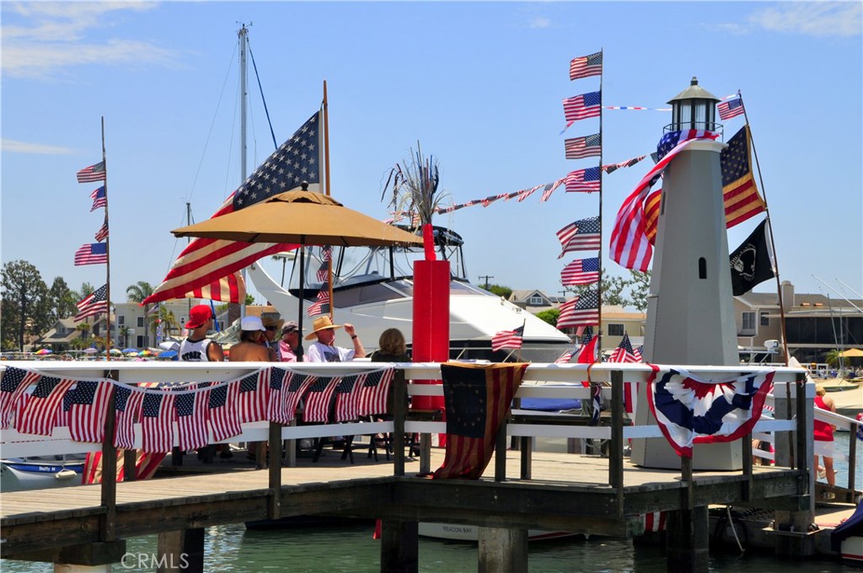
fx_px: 1652
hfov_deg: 29.3
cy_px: 286
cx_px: 432
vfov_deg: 19.7
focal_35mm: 69
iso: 200
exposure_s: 1/200
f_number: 18
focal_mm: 46
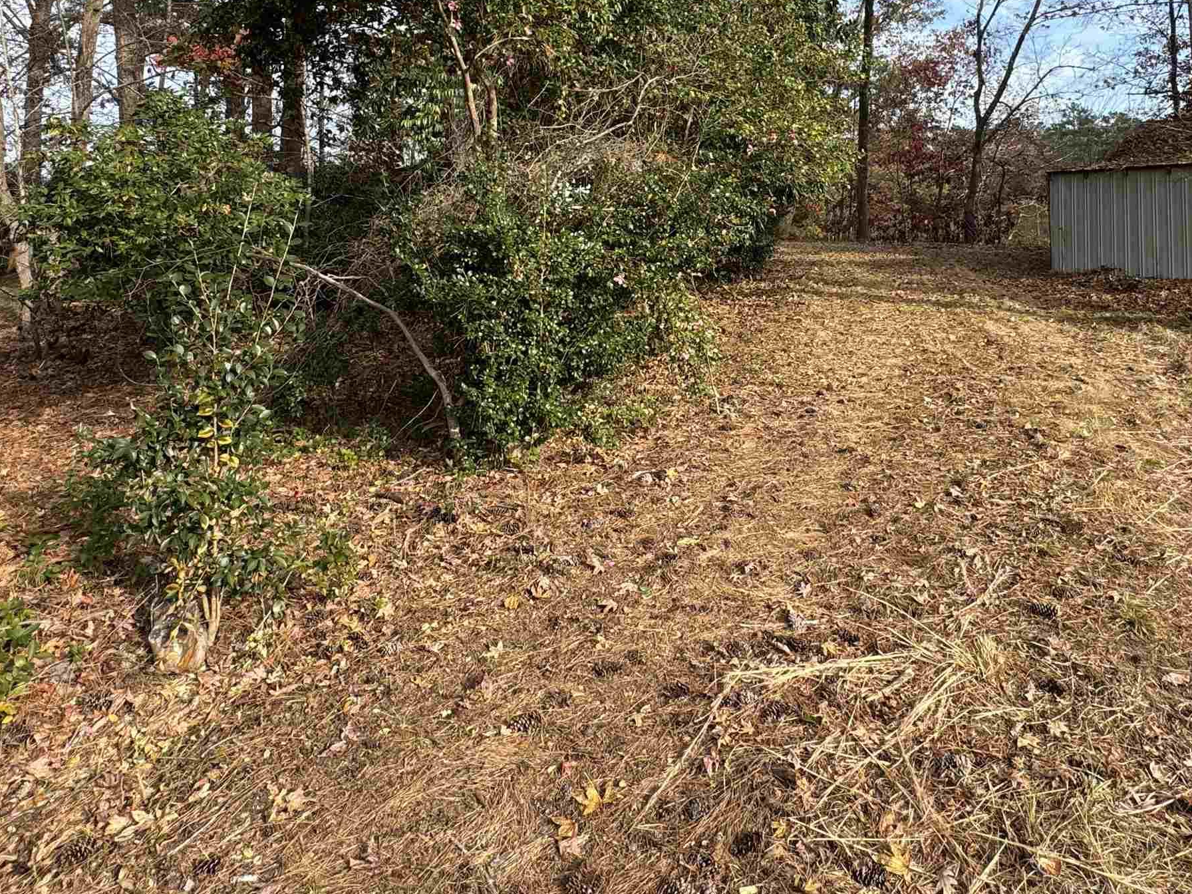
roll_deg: +2.4
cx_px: 678
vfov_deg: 53.7
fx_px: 826
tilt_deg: +0.8
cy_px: 204
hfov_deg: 71.2
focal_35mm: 24
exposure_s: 1/615
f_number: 2.2
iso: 40
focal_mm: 2.22
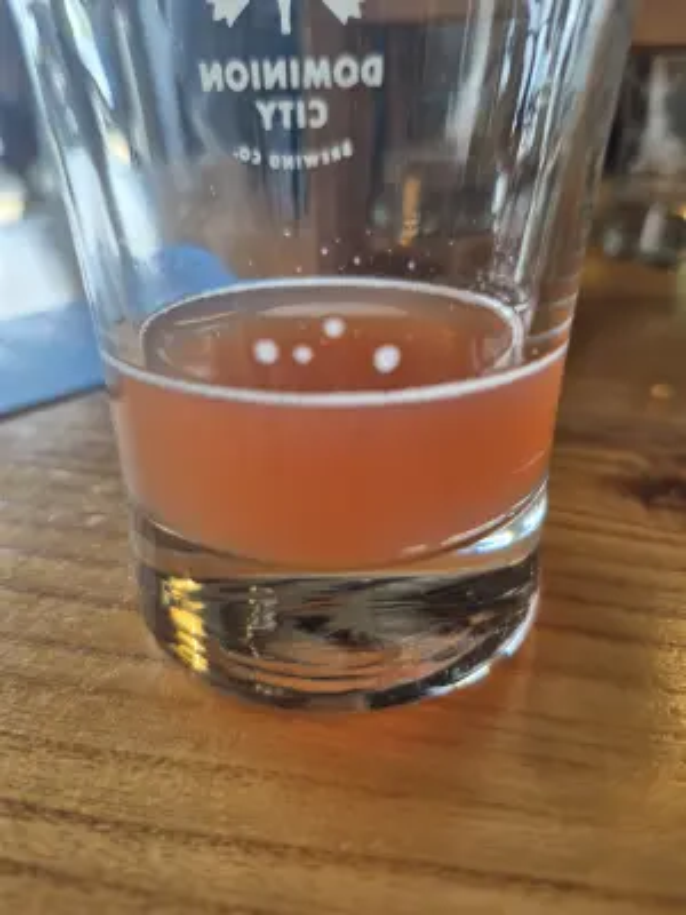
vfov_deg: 73.9
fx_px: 608
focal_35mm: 23
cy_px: 458
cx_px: 343
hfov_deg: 58.9
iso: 125
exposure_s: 1/120
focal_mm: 5.4
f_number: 1.8
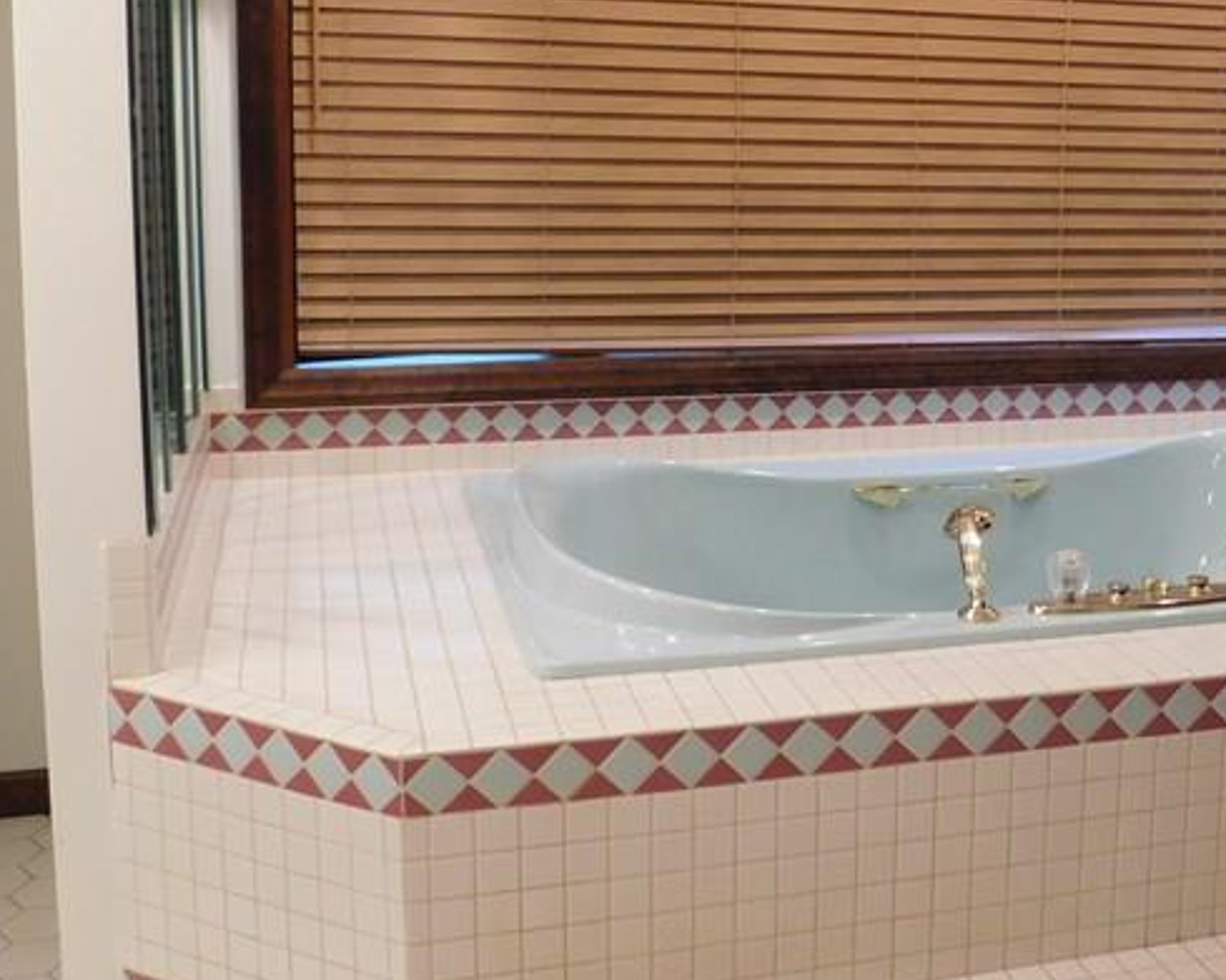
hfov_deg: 38.7
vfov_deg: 31.9
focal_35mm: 47
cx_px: 895
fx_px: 1705
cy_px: 348
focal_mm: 4
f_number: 3
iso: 250
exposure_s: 1/30
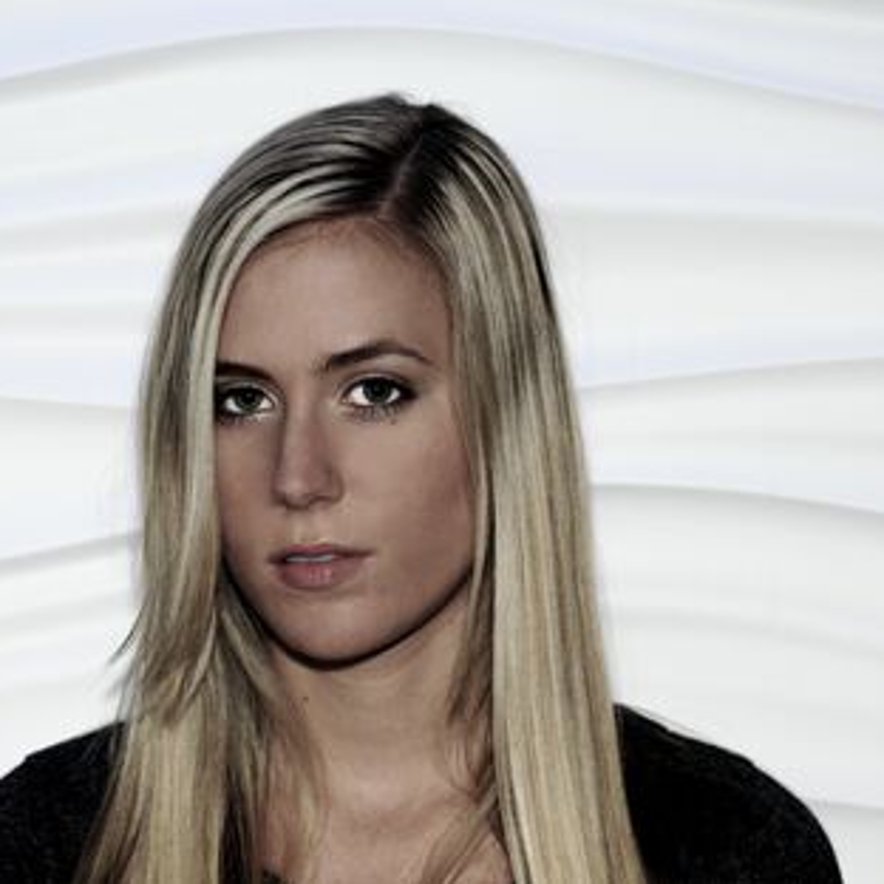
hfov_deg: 10.6
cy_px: 441
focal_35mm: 165
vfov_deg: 10.6
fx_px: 4757
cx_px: 368
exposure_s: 1/250
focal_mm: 85
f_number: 4.5
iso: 200
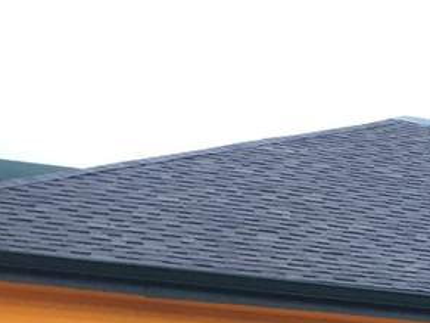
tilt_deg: +5.6
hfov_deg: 14.0
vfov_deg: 10.8
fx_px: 1578
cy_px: 611
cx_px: 751
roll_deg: -0.5
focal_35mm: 127
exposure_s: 1/40
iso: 40
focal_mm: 4.15
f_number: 2.2
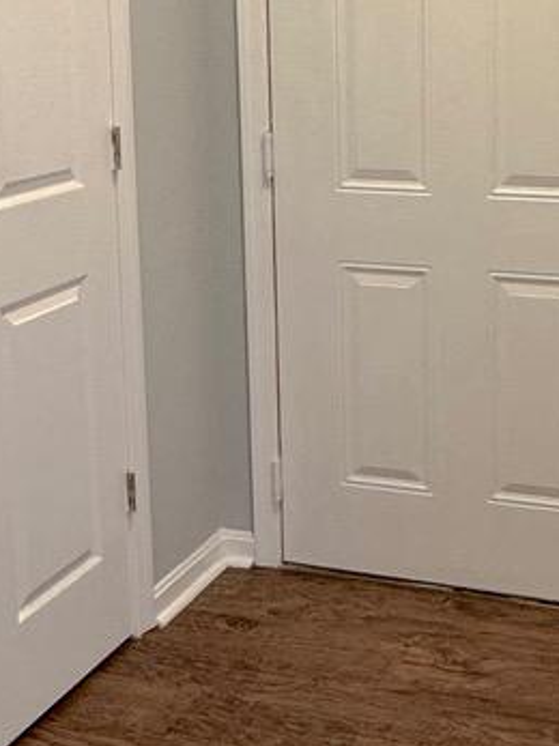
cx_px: 398
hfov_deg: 23.5
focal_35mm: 62
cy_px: 221
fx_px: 1336
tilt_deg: -9.8
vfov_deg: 30.9
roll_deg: +0.6
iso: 250
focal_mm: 2.22
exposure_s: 1/60
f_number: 2.2
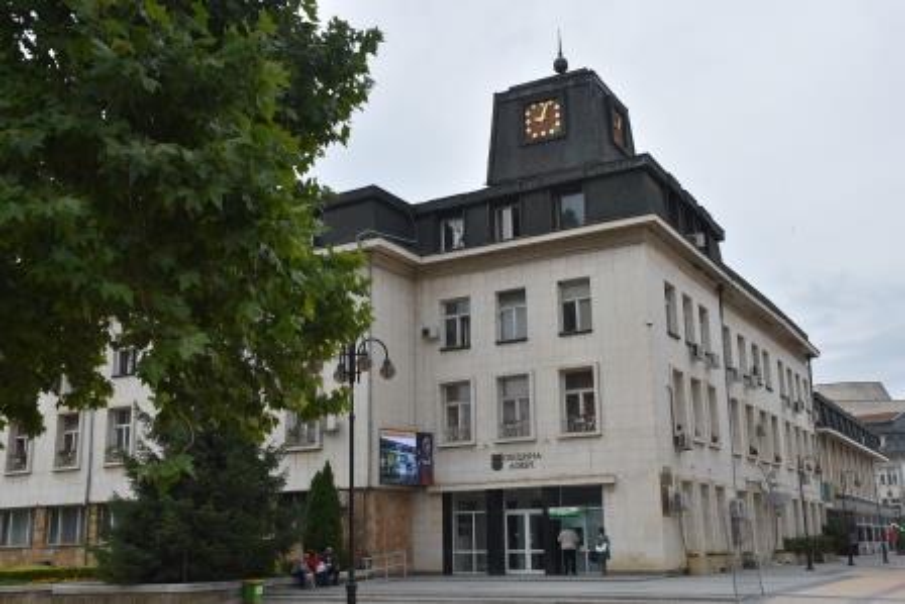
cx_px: 452
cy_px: 302
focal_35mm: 39
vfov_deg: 34.2
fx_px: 981
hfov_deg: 49.5
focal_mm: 26
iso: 200
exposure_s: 1/250
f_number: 8
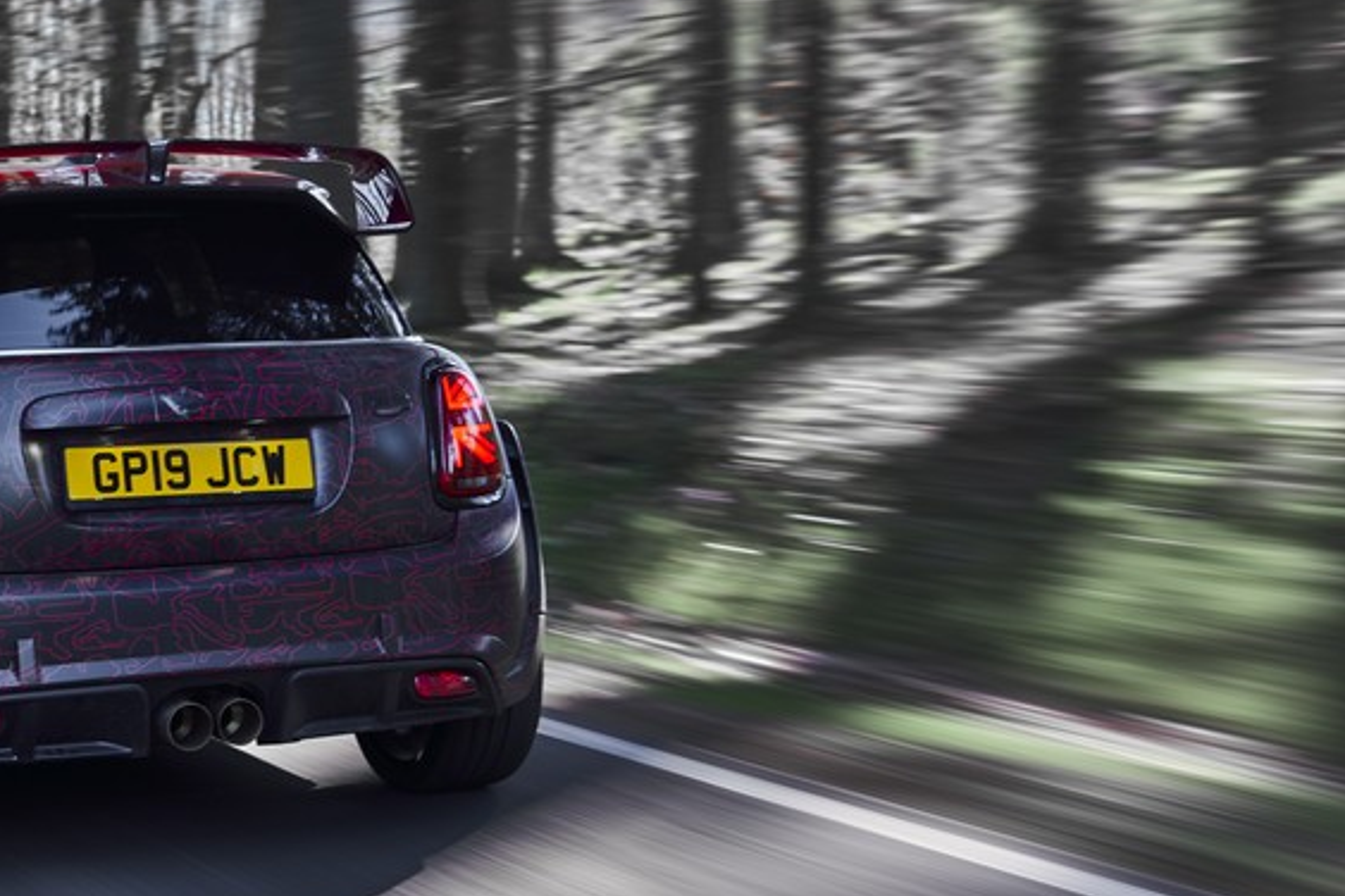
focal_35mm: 69
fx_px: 2578
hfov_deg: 28.3
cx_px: 186
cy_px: 285
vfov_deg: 19.7
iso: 100
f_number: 4
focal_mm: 38
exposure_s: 1/30
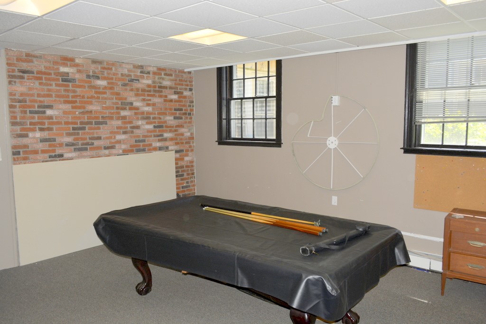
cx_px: 243
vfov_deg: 43.6
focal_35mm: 30
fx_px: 405
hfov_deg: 61.9
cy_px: 162
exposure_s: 1/125
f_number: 5.6
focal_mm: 20
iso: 200
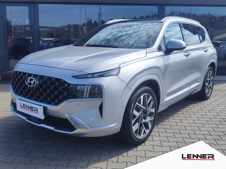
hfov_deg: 73.9
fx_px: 150
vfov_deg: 58.9
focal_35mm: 23
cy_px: 84
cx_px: 113
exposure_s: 1/1190
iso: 50
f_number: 1.69
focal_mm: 7.01
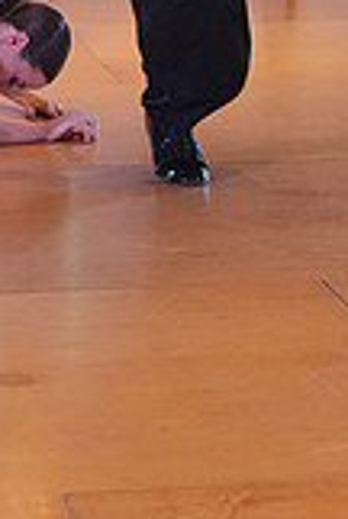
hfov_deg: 7.4
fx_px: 2700
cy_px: -139
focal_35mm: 187
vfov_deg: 10.7
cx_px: 156
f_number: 4
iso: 3200
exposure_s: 1/400
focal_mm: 52
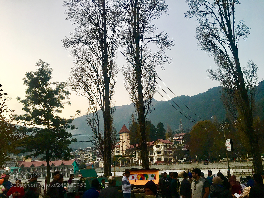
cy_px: 99
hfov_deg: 61.7
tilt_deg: +19.0
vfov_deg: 48.2
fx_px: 221
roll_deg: +1.6
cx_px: 132
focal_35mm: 29
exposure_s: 1/33
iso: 64
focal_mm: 4.15
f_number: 2.2
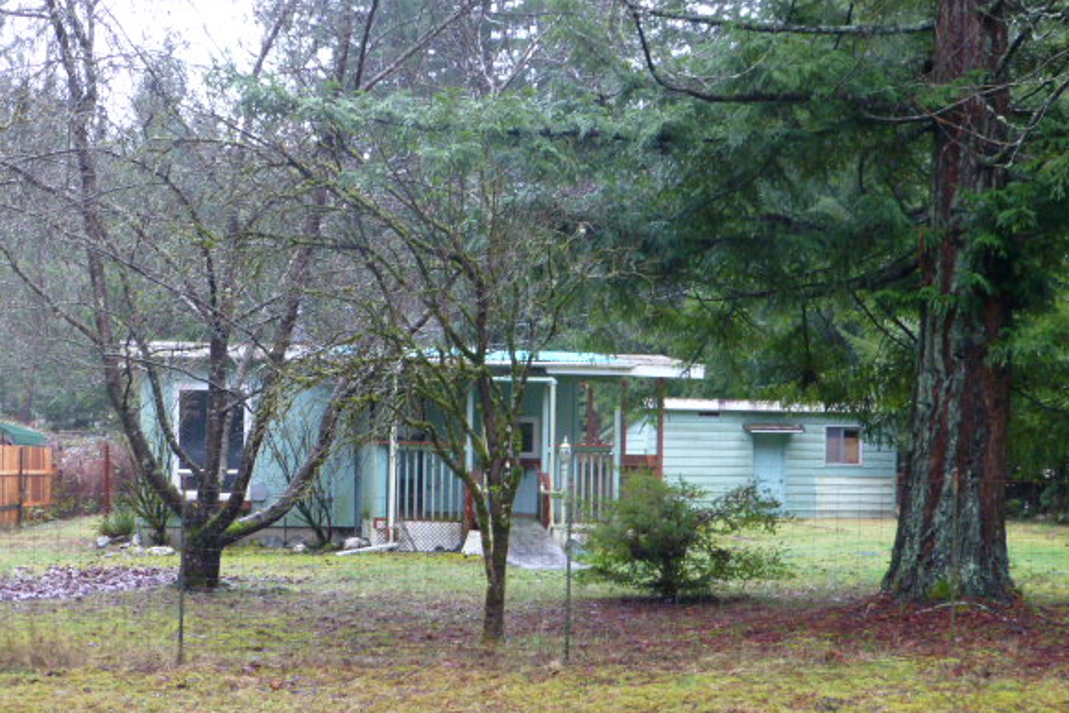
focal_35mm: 54
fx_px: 1603
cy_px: 440
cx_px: 547
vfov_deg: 25.0
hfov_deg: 36.9
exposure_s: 1/30
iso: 400
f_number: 4.2
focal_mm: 8.5
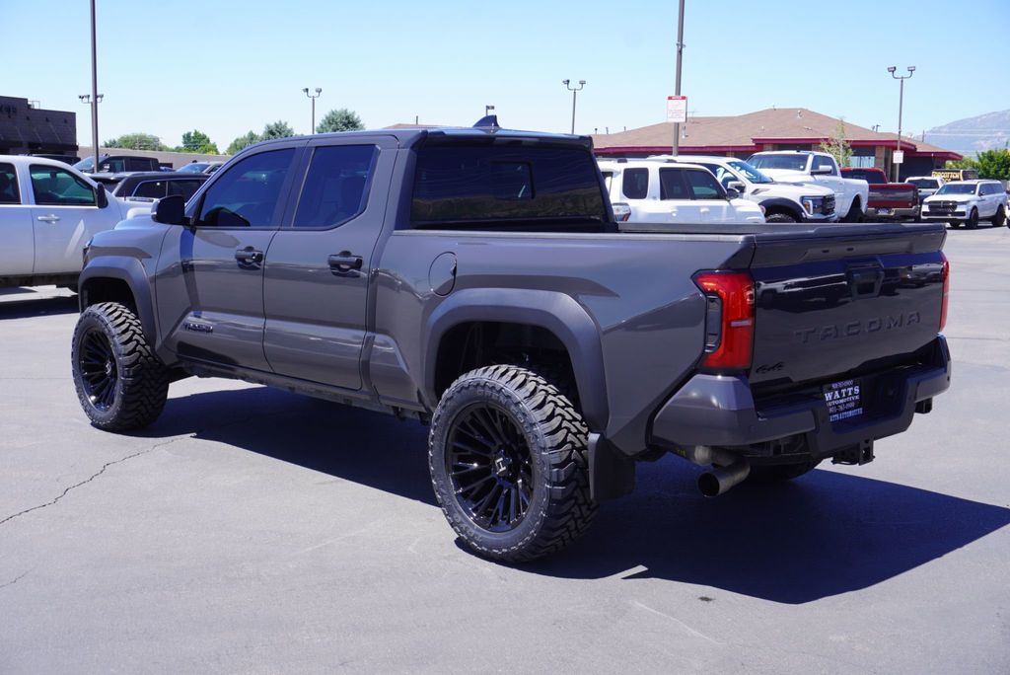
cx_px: 505
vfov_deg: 31.9
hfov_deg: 46.4
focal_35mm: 42
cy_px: 338
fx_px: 1179
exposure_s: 1/100
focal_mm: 28
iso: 100
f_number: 8
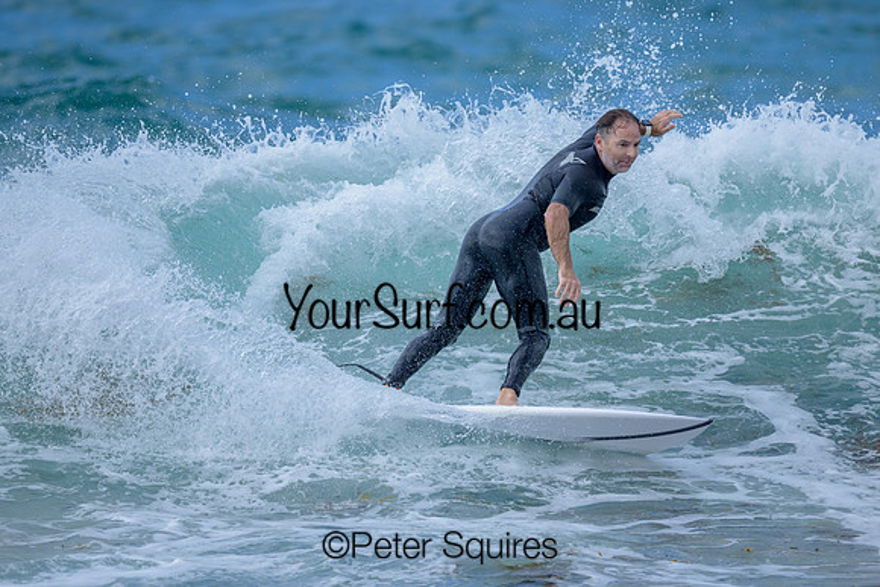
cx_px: 434
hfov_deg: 2.3
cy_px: 312
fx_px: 21694
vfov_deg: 1.6
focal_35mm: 887
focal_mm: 800
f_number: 6.3
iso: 360
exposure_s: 1/2000
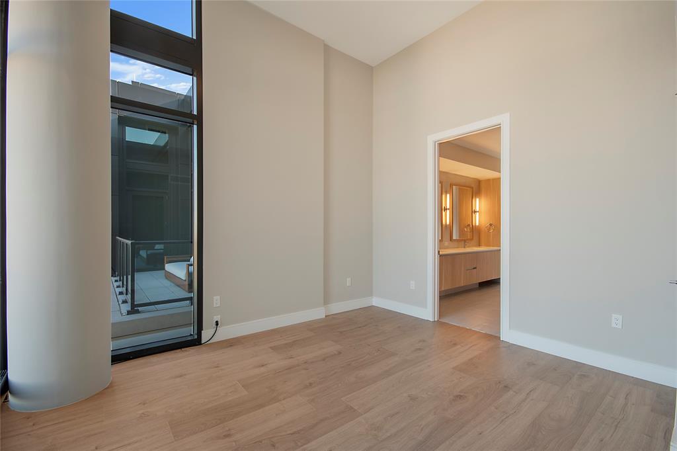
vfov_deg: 77.3
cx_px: 338
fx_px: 282
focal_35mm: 15
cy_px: 226
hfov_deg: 100.4
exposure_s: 1/15
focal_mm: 10
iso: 100
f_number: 8
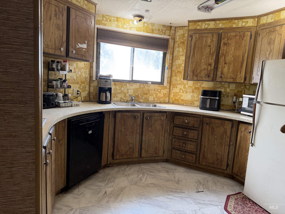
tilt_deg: -8.7
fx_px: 198
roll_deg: -3.7
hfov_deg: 71.6
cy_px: 107
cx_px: 142
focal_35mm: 24
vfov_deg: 56.8
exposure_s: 1/120
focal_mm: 6.76
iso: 160
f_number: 1.78
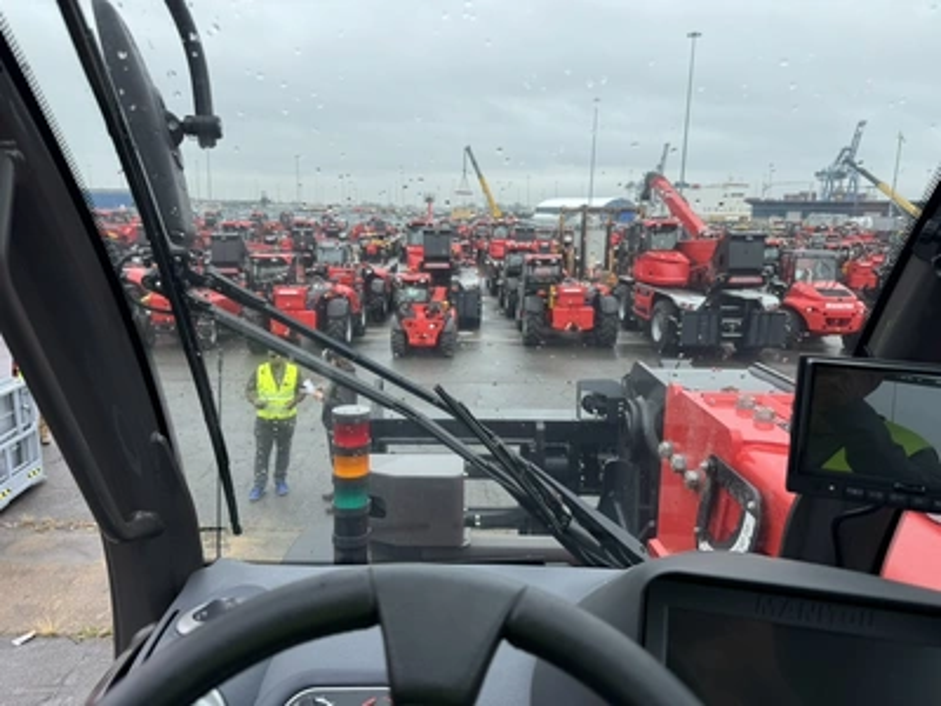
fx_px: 652
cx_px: 470
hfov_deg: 71.6
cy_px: 353
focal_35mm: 24
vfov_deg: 56.8
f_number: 1.78
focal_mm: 6.76
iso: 80
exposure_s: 1/1042
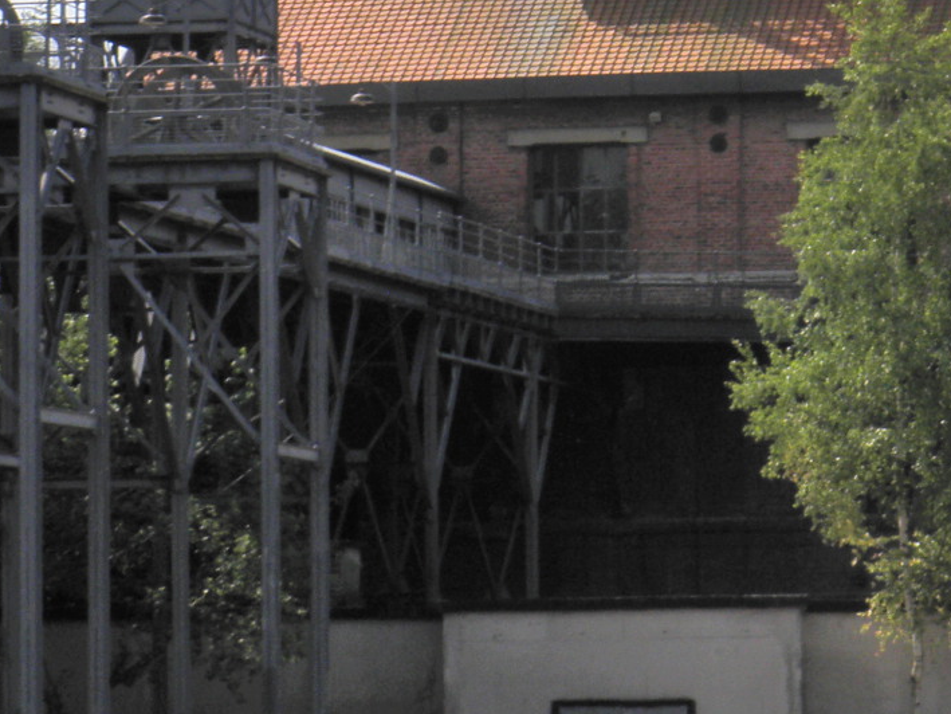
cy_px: -121
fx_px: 6430
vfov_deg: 6.3
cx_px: 1217
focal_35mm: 234
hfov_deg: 8.3
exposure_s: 1/250
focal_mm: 14.1
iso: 64
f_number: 7.6
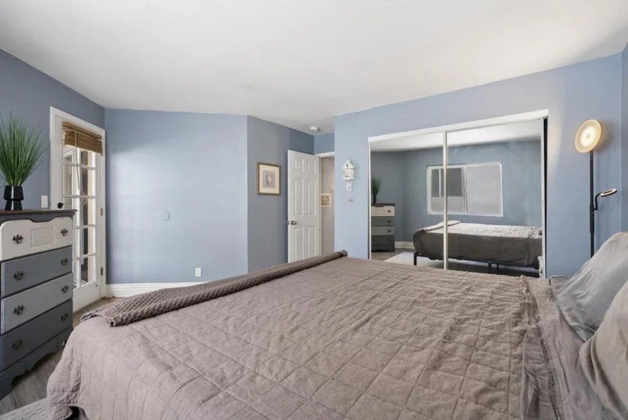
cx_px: 314
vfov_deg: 73.8
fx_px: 279
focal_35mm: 16
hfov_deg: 96.7
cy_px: 210
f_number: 8
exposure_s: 1/10
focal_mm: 16
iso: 500
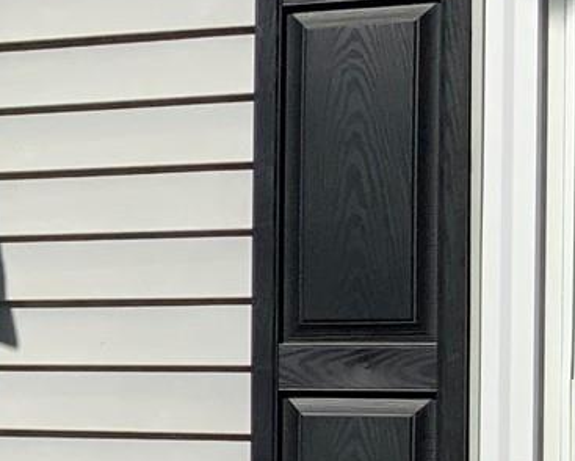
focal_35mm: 158
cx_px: -564
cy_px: 405
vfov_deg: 9.7
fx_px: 2690
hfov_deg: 11.1
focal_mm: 3
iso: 16
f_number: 1.8
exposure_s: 1/2959
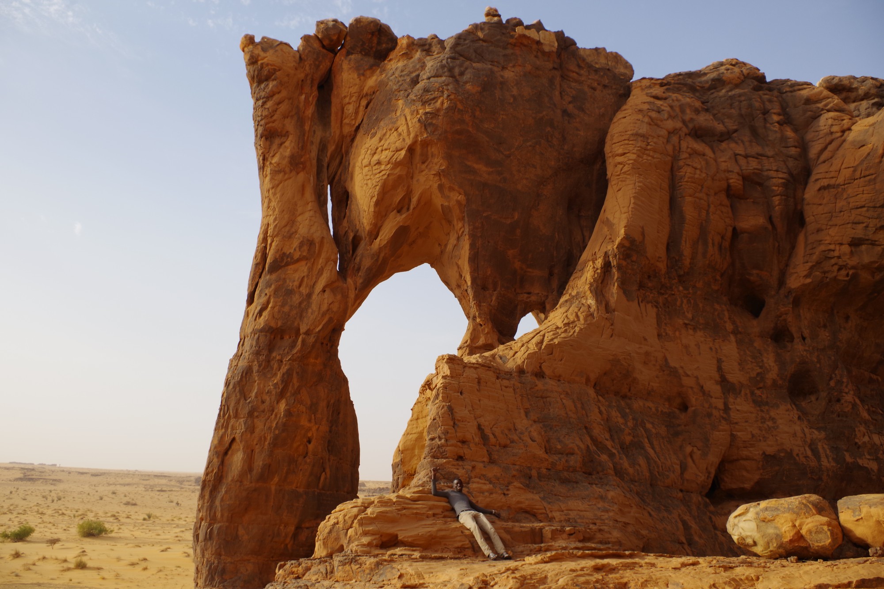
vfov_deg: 47.9
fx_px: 663
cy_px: 294
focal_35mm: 27
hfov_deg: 67.4
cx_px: 442
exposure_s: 1/125
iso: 200
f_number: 9
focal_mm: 18
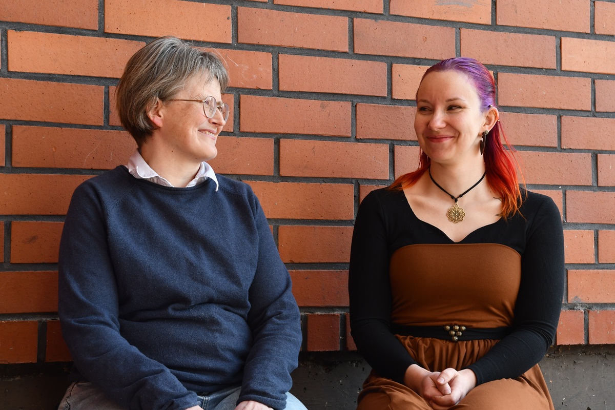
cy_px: 205
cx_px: 308
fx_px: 1127
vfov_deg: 20.6
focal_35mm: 66
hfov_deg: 30.5
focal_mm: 44
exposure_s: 1/250
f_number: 8
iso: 640
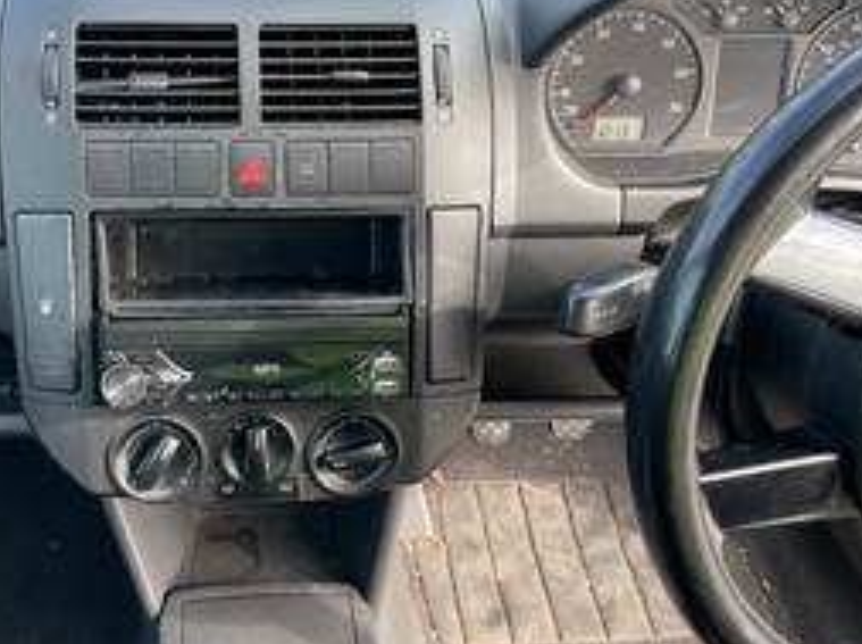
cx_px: 283
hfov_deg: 50.4
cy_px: 256
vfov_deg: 39.4
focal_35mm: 36
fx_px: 895
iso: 32
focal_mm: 4.2
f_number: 1.6
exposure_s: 1/121
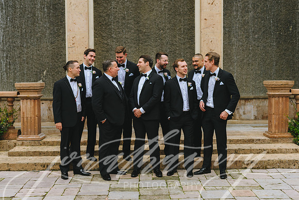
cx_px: 151
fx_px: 423
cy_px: 100
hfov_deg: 39.0
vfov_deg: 26.6
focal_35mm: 51
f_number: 2.8
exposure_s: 1/2000
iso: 400
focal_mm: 50
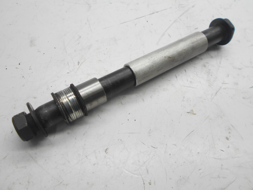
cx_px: 126
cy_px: 95
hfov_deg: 67.3
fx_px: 190
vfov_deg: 53.1
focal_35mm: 26
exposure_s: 1/50
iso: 80
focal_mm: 4.6
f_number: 3.2
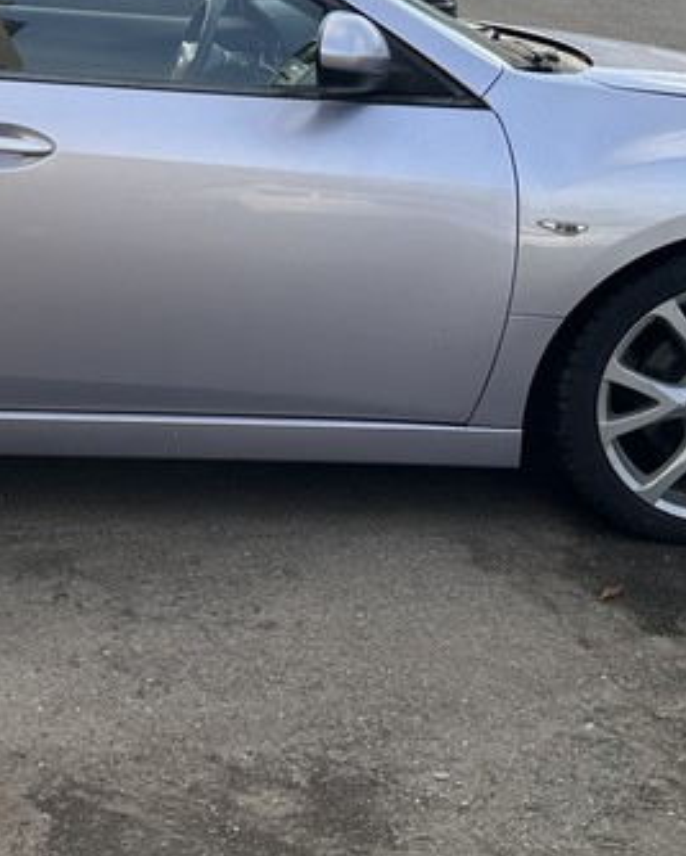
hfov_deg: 20.6
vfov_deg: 26.2
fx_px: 1825
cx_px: -3
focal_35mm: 72
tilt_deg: -14.0
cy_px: 288
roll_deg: -2.0
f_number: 1.78
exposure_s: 1/864
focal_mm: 6.86
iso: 80
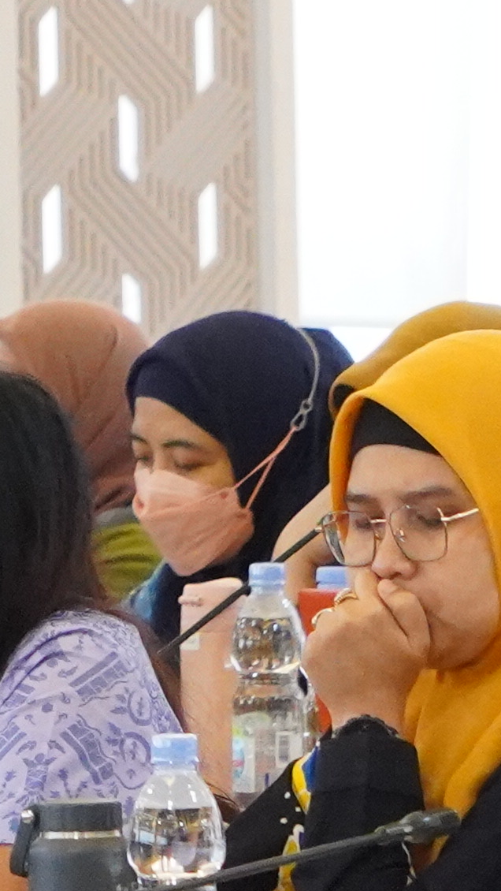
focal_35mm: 623
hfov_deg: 1.9
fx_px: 14707
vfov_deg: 3.5
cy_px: 989
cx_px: -517
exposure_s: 1/125
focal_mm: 112
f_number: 6.3
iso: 10000
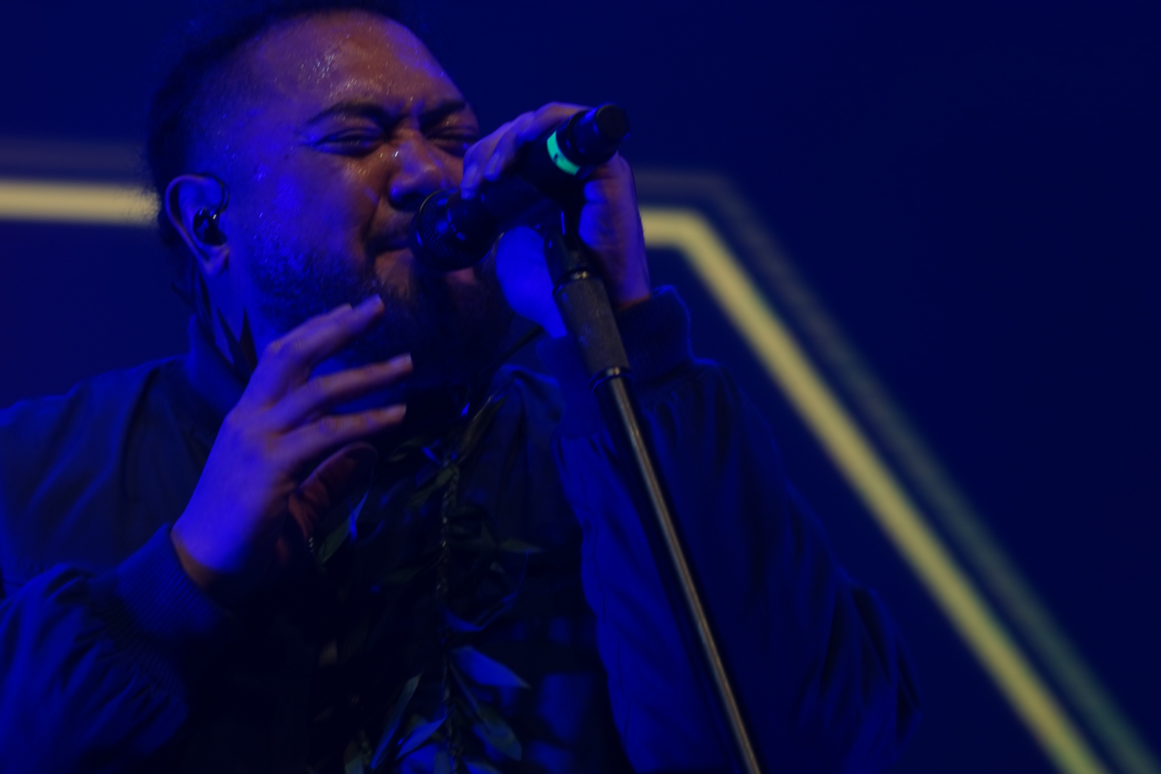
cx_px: 257
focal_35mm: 190
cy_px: 500
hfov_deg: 10.8
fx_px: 6127
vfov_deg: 7.2
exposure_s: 1/125
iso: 250
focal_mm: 105
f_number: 4
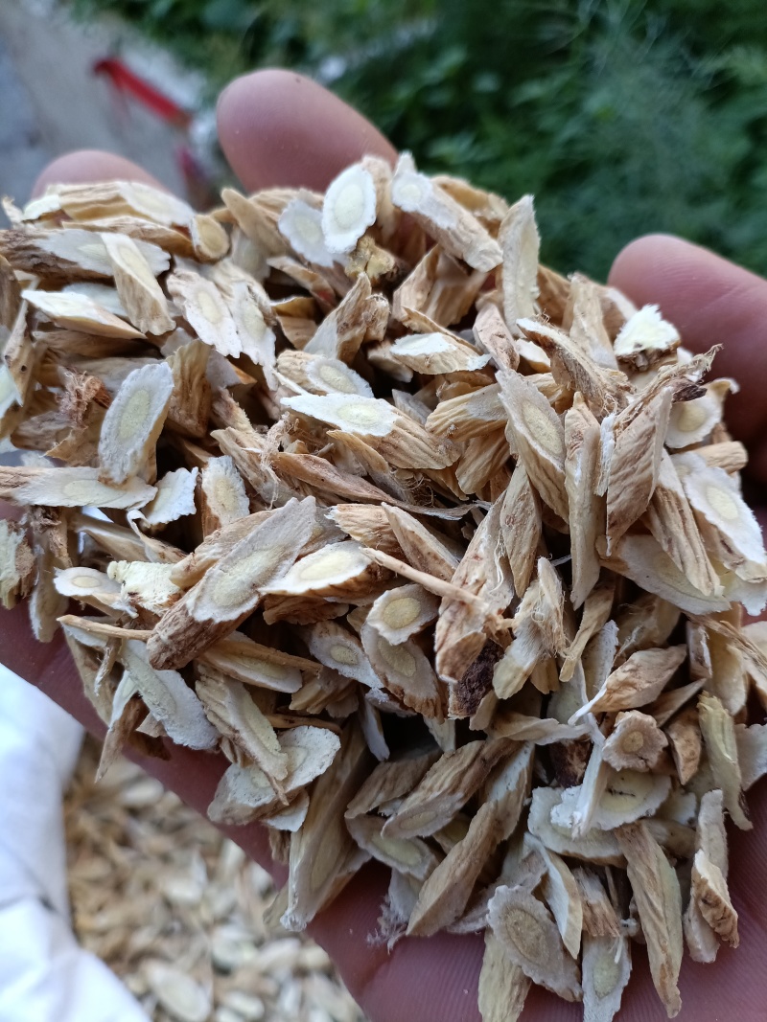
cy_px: 511
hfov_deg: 53.1
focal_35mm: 26
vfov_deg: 67.3
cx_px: 384
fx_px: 768
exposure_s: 1/100
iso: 104
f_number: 1.8
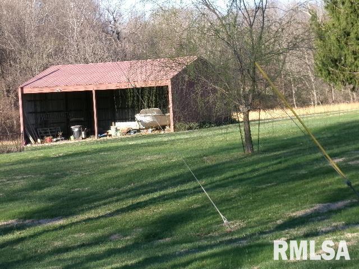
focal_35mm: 145
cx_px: 180
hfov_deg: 13.6
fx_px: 1504
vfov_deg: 10.2
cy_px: 134
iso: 100
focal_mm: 26.1
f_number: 5.7
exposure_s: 1/140
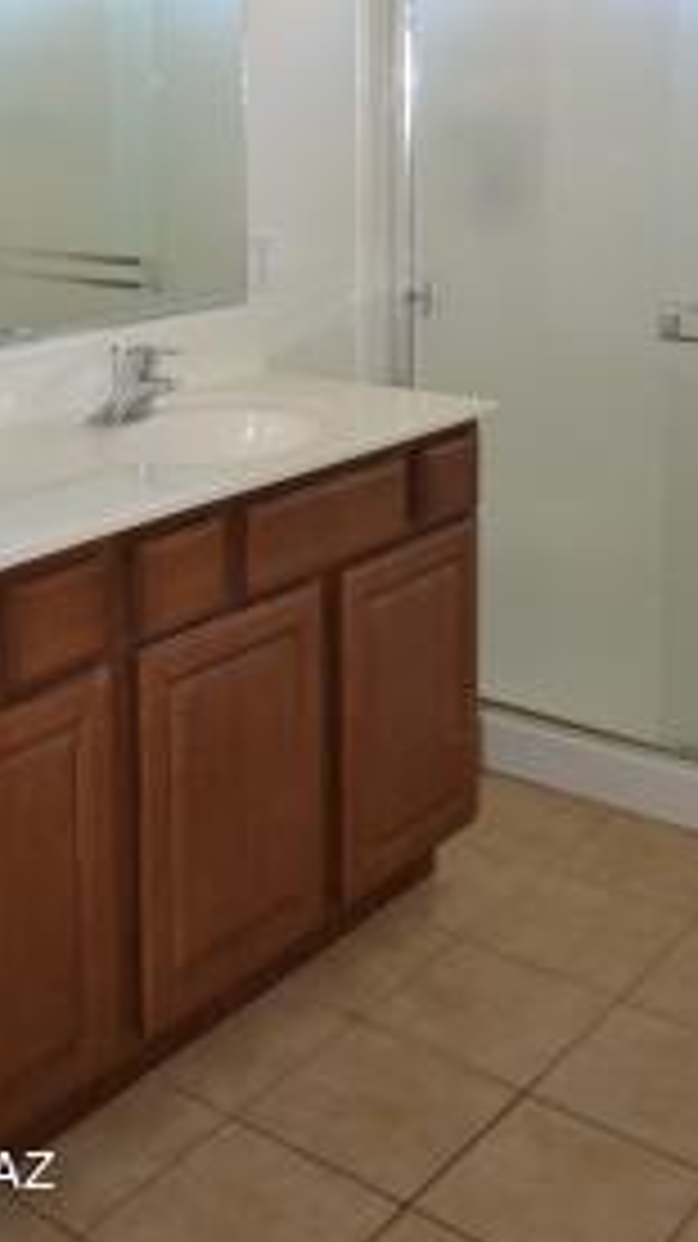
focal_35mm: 46
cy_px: 248
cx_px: 308
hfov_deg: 25.9
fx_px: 1515
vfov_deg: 42.6
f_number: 3.5
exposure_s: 1/60
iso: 640
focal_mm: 18
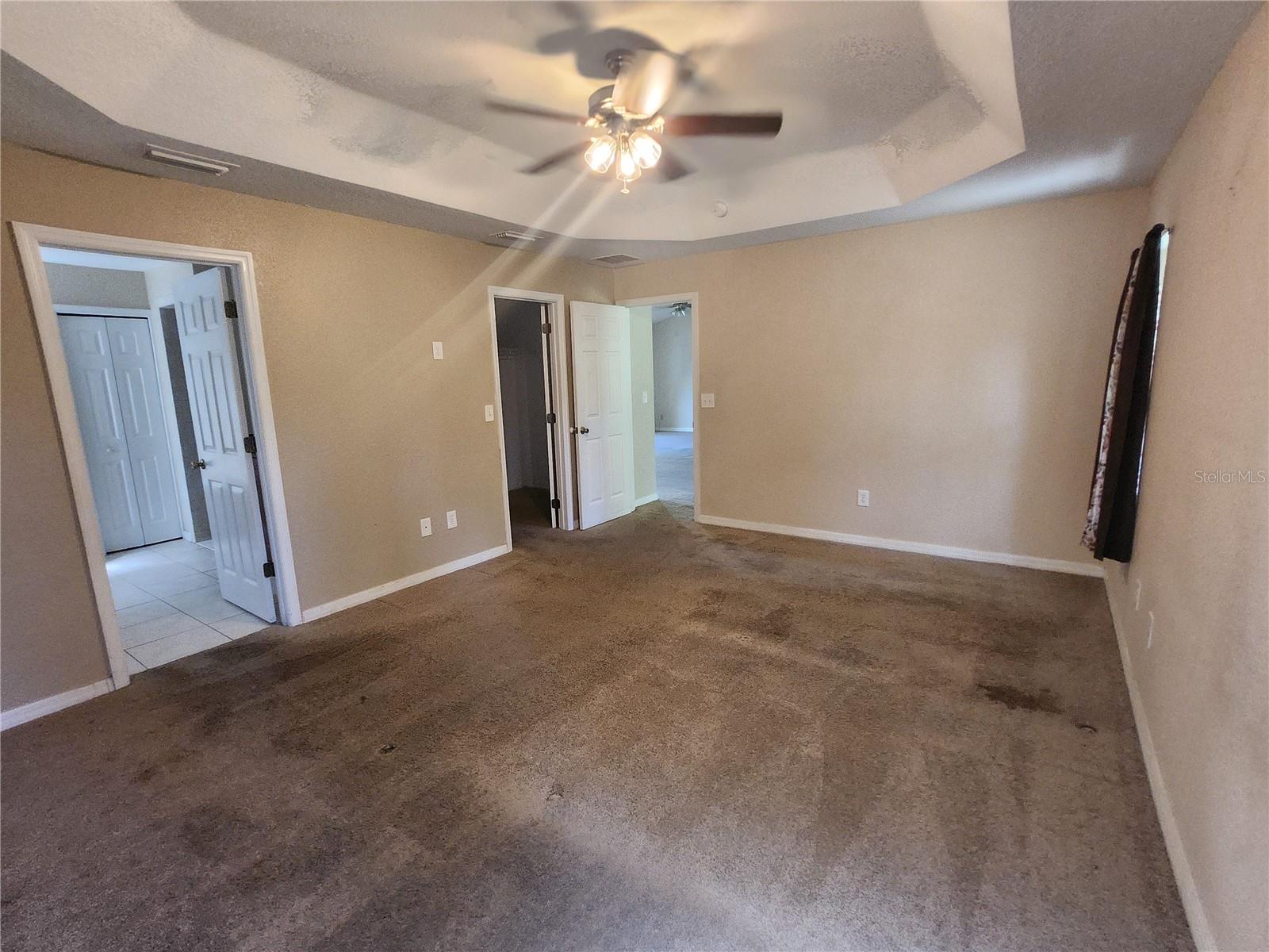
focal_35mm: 13
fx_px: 477
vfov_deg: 89.9
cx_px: 634
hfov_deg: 106.2
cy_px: 476
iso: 320
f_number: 2.2
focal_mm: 1.7
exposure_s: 1/60
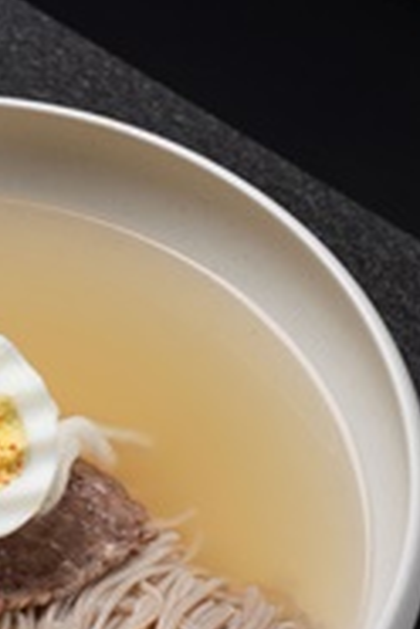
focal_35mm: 156
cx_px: -56
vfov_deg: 13.1
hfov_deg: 8.7
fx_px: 2730
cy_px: 504
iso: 200
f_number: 13
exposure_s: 1/160
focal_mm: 58
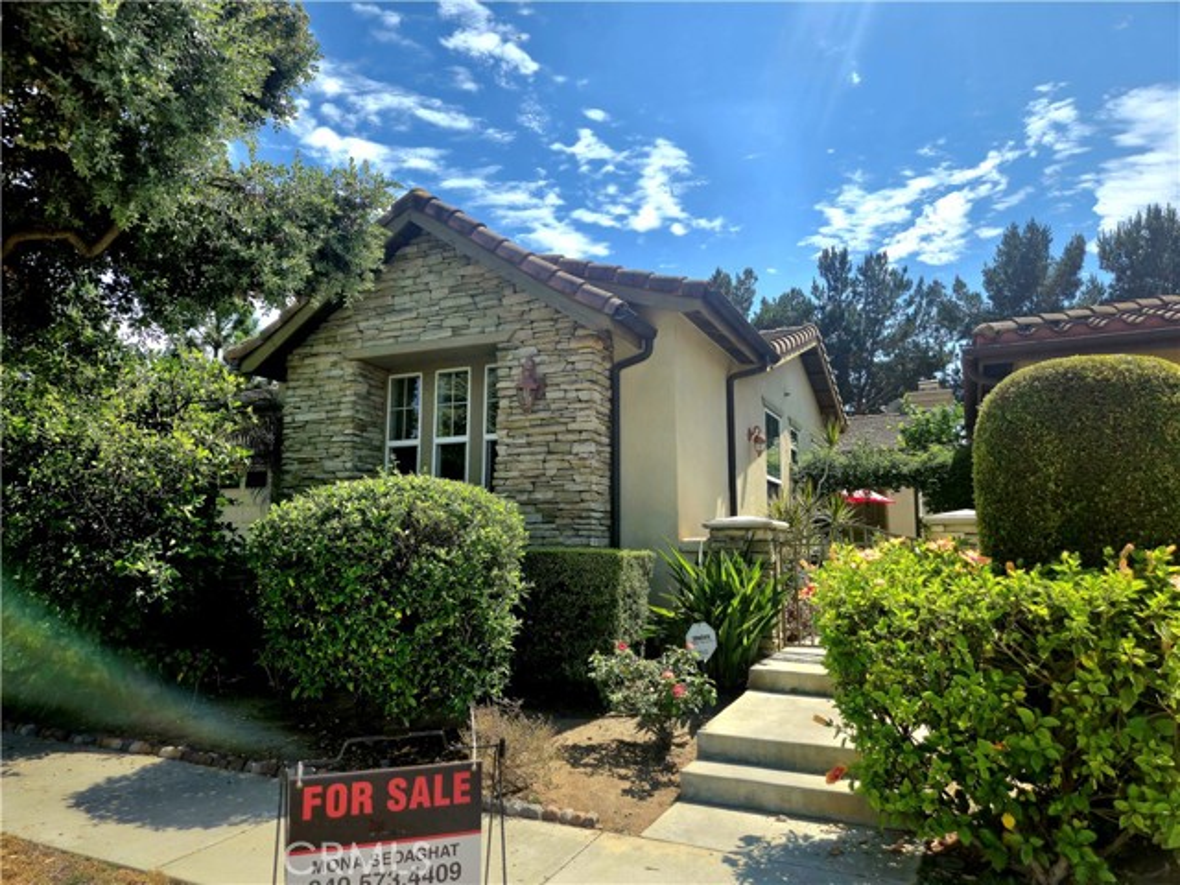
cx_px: 590
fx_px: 784
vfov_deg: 58.9
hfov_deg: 73.9
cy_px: 442
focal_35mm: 23
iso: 25
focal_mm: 5.4
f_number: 1.8
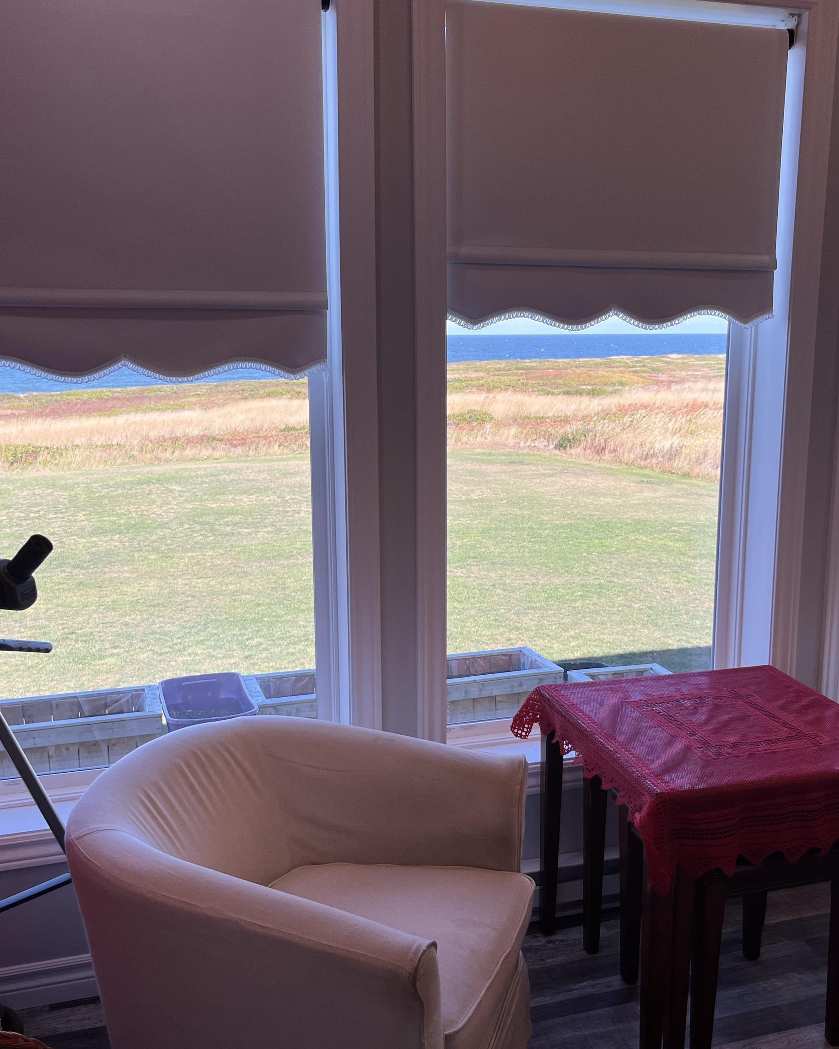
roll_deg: -0.2
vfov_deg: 52.8
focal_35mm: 34
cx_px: 458
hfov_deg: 43.3
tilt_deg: -10.5
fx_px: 1055
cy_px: 522
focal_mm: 5.1
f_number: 1.6
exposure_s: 1/621
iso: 50
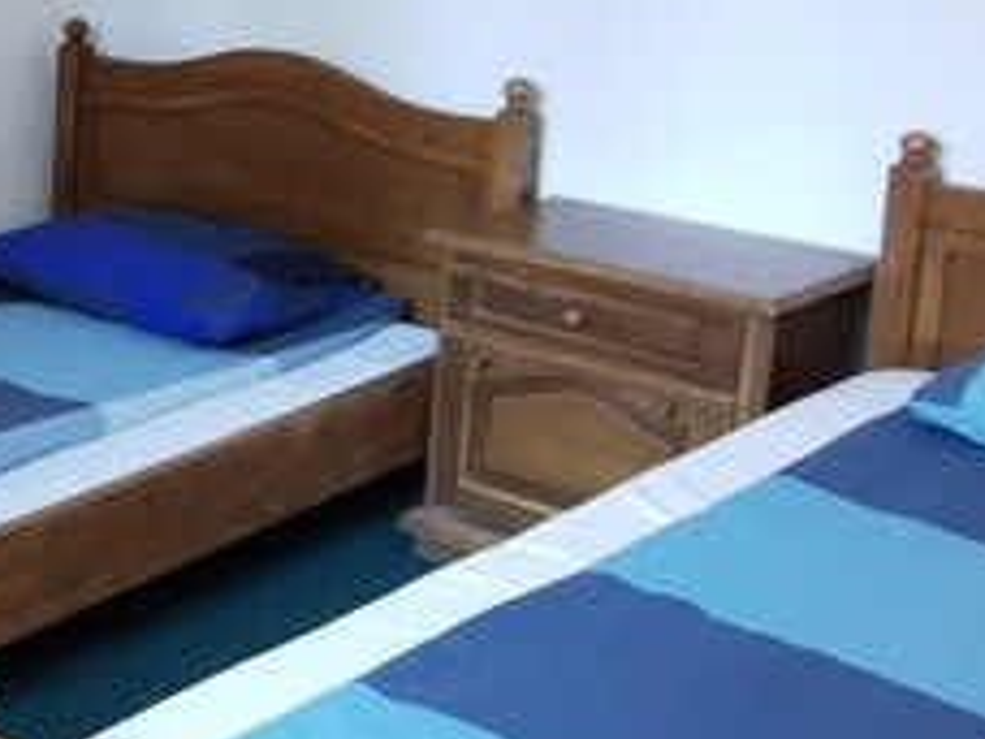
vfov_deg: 20.2
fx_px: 2049
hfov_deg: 23.2
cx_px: -372
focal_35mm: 72
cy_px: 160
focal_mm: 2.35
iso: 500
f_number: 2.2
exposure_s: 1/25
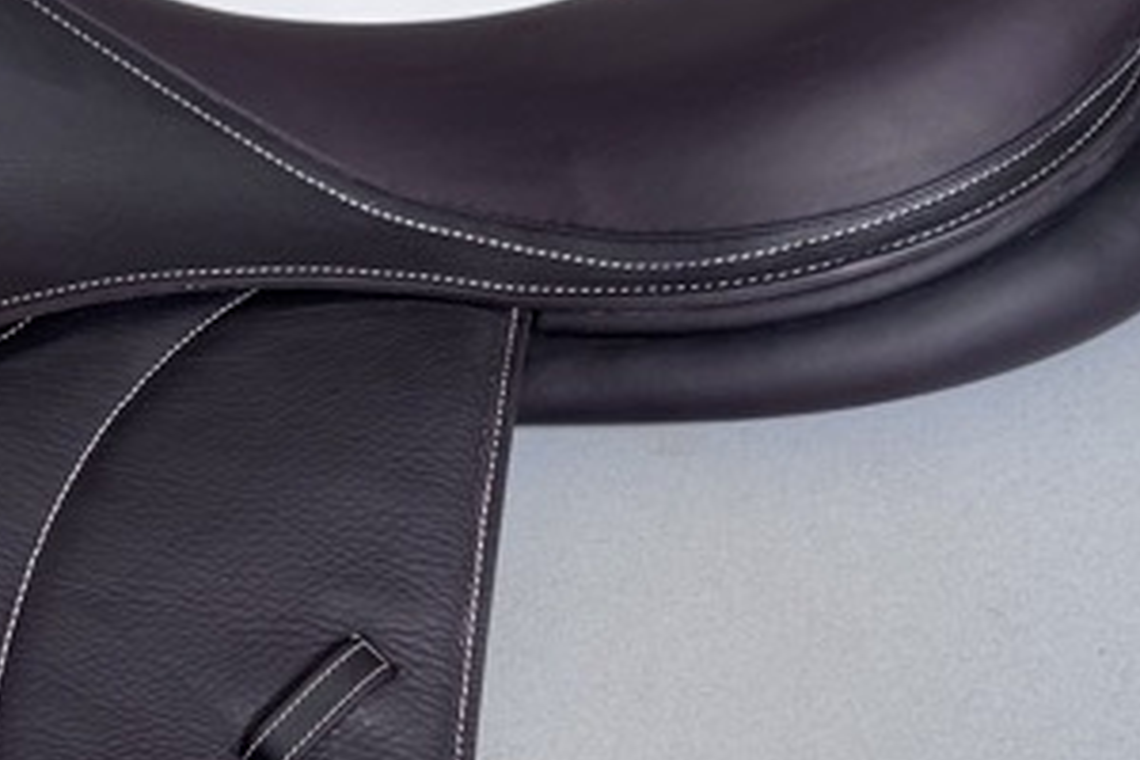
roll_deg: +1.8
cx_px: 68
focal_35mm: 75
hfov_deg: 25.9
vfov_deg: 18.0
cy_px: 618
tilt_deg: -17.6
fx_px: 2375
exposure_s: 1/121
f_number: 1.78
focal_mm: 6.76
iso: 80
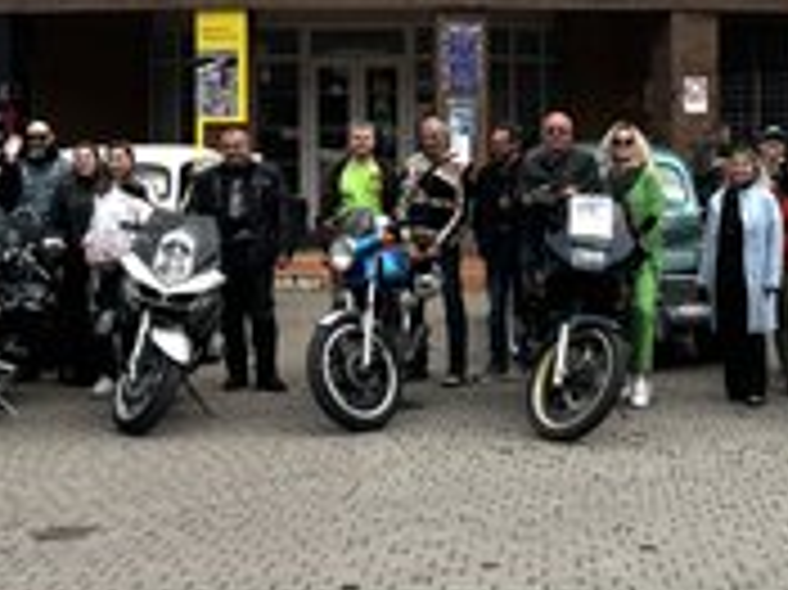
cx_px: 455
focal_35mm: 80
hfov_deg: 24.4
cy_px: 153
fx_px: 1820
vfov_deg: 18.3
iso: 80
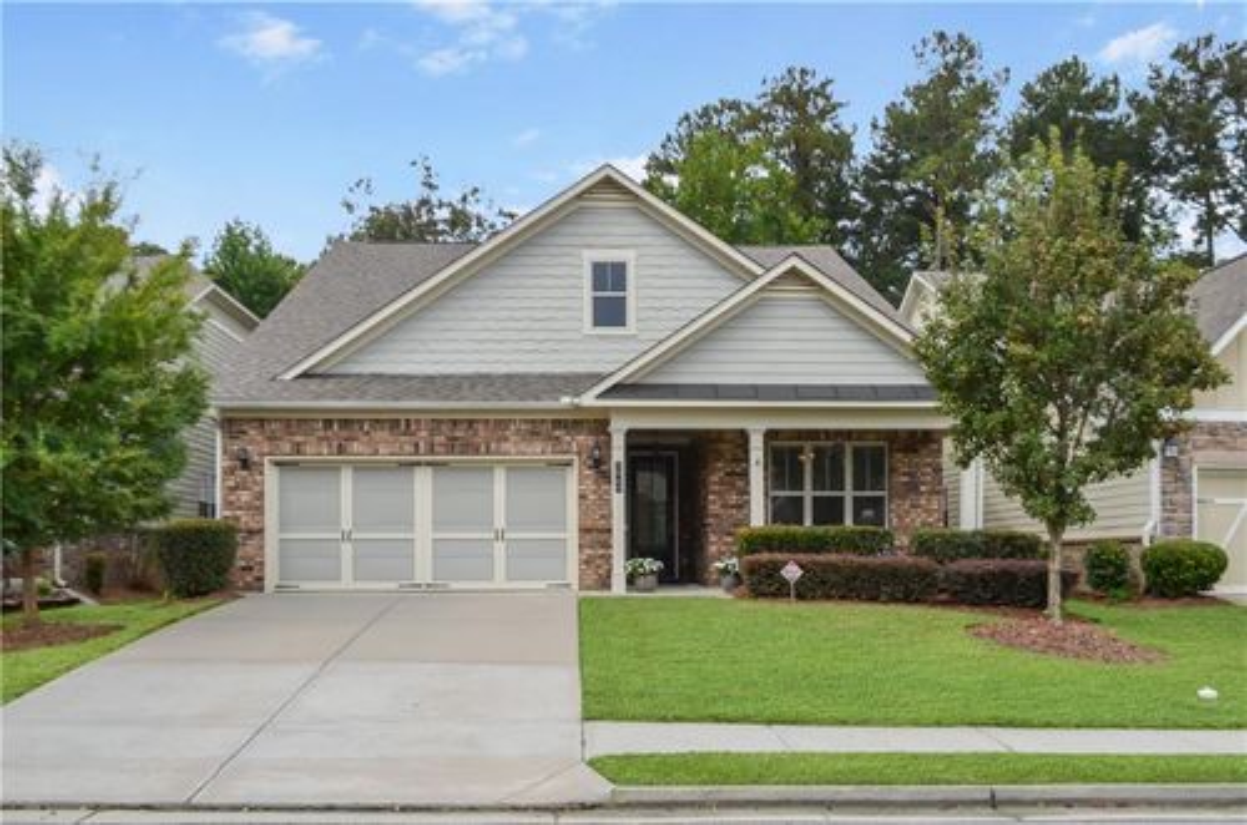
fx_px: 1141
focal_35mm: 33
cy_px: 412
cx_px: 624
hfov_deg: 57.3
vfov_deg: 39.8
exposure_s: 1/250
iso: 140
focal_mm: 22
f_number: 8
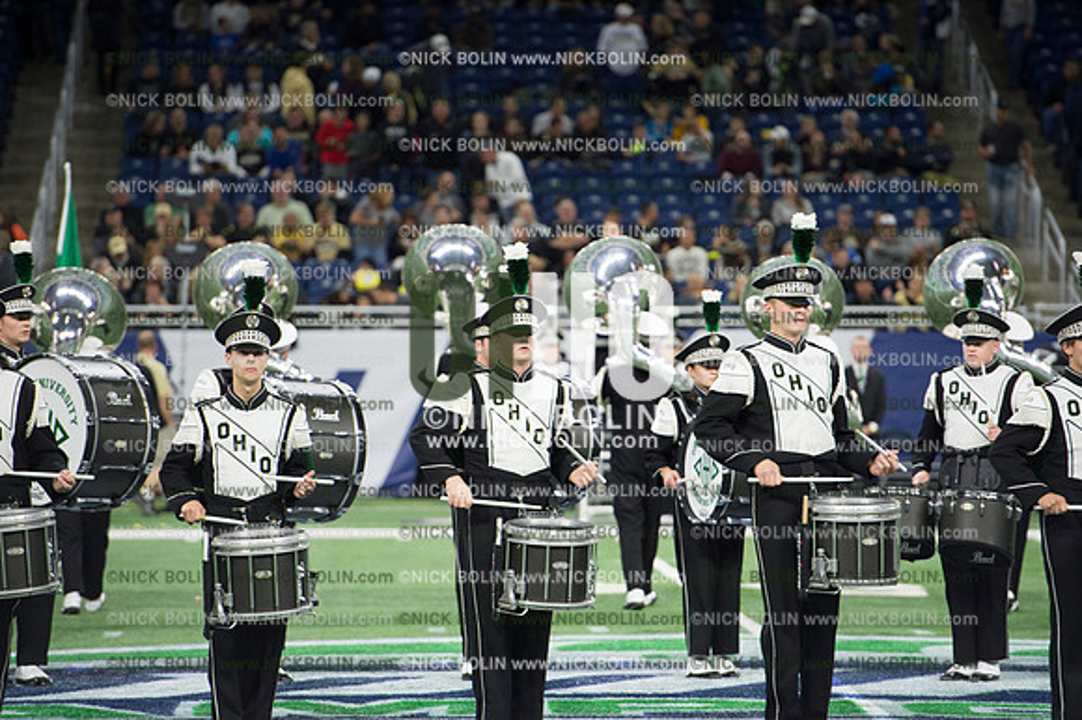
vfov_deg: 7.0
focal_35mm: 195
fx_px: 5857
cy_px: 360
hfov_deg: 10.6
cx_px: 541
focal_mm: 195
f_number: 3.5
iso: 2500
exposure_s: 1/1000
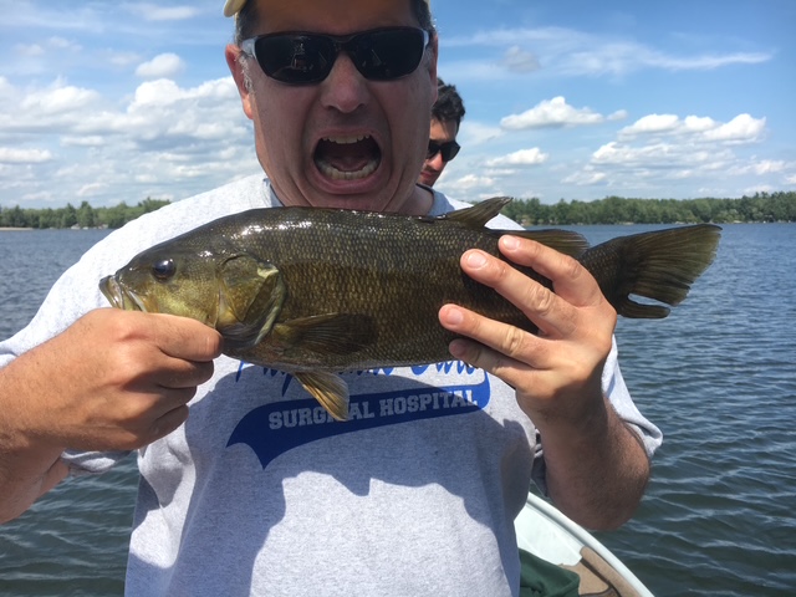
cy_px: 298
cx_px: 398
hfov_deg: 61.7
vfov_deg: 48.2
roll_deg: +2.2
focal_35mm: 29
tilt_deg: -3.3
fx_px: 667
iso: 25
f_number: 2.2
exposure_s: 1/999
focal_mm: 4.15
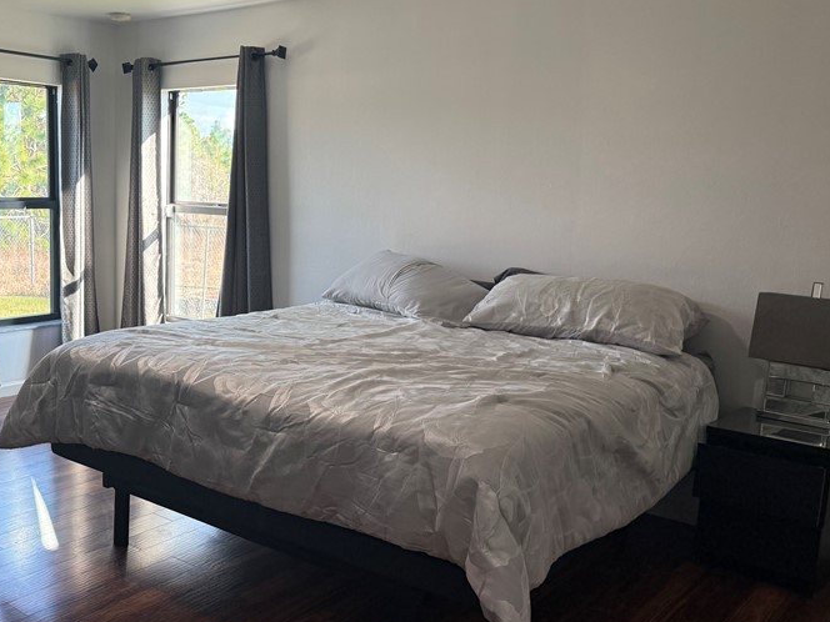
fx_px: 887
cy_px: 317
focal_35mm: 37
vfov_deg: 38.7
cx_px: 211
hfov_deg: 48.3
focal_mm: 6.76
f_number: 1.78
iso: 160
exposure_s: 1/214
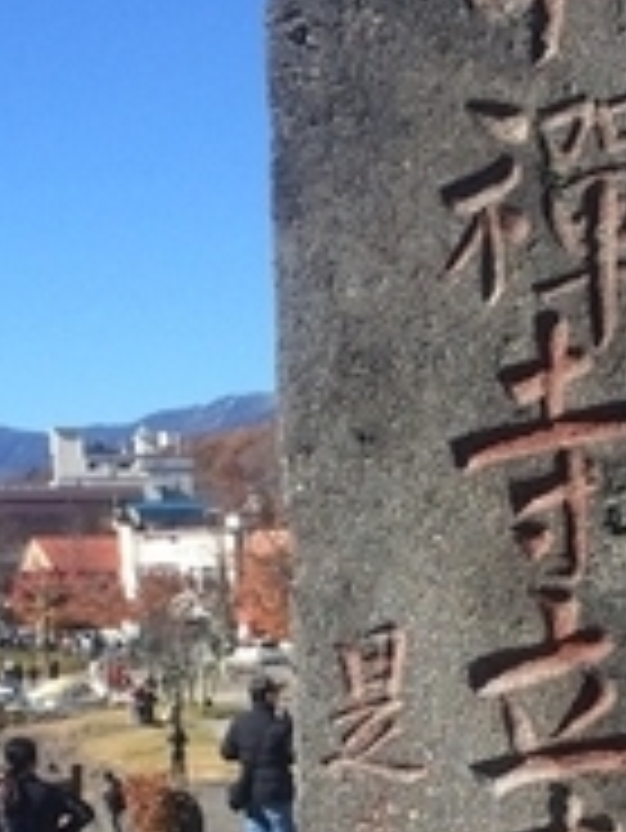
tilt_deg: -8.7
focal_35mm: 94
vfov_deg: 20.2
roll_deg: +0.9
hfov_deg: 15.7
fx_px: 2264
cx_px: 486
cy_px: 828
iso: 32
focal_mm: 4.15
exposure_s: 1/1244
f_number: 2.2
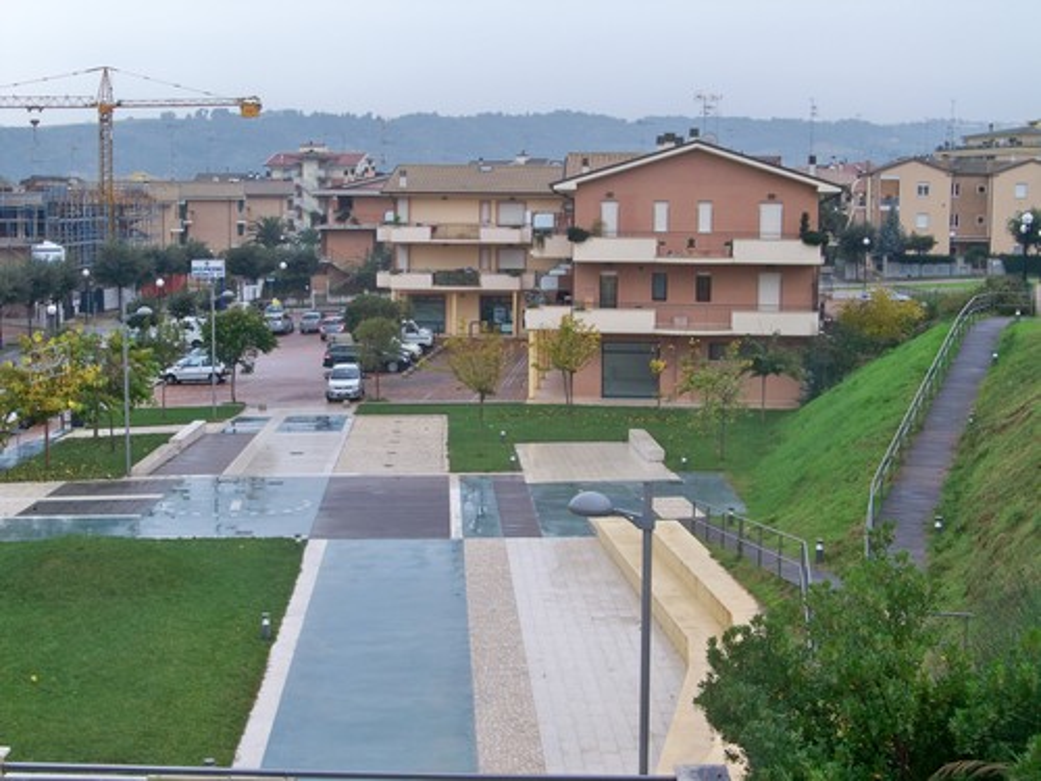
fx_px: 1504
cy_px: 390
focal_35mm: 50
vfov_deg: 29.1
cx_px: 520
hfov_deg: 38.2
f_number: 3.8
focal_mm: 8.8
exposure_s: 1/60
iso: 64
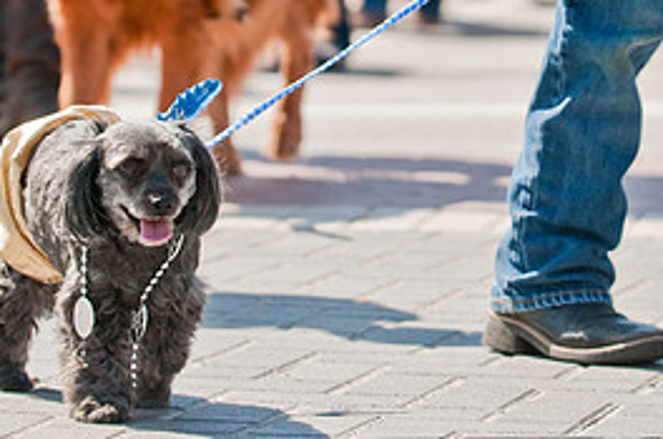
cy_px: 9
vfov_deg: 5.2
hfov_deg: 7.8
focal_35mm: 264
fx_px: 4853
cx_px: 372
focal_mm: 80
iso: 200
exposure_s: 1/1000
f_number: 4
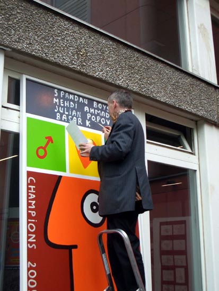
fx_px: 413
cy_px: 146
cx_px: 110
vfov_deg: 38.9
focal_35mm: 49
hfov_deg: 29.7
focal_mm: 8.2
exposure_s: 1/200
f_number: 3.1
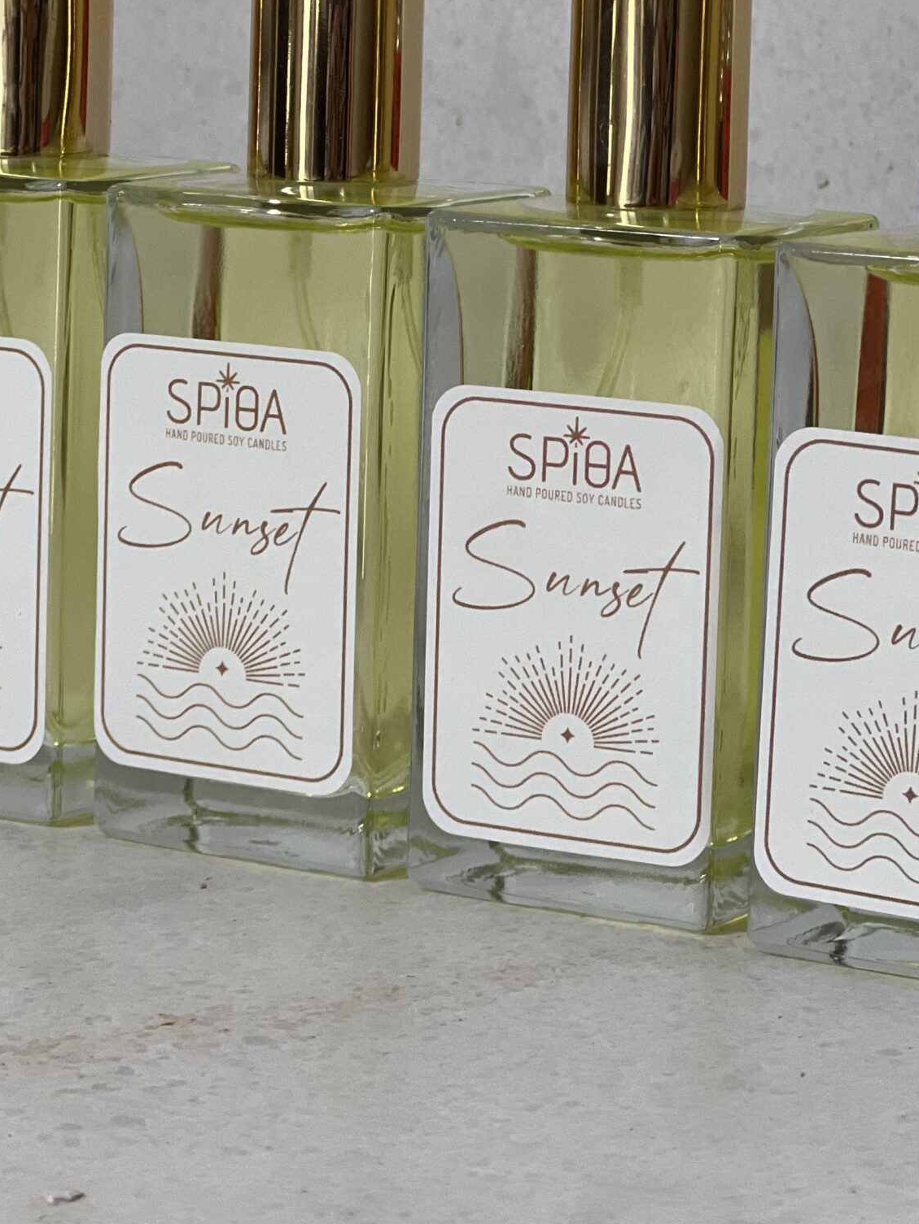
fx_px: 4636
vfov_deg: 15.0
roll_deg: -1.9
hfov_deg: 11.3
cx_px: 470
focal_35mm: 131
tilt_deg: -6.5
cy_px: 465
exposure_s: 1/121
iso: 125
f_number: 2.8
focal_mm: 9
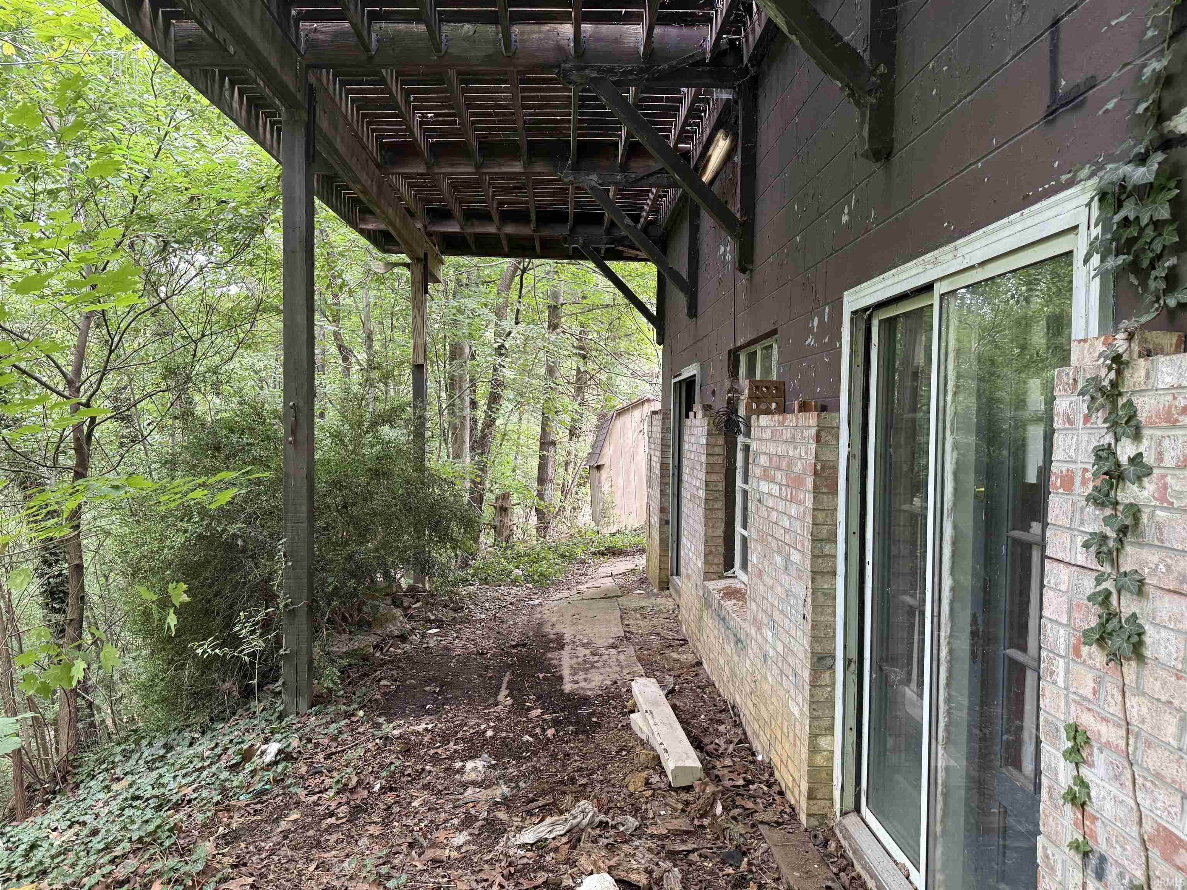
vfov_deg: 56.8
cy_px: 445
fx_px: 823
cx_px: 594
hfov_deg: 71.6
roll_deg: -1.8
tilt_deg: -0.9
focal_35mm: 24
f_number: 1.78
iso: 200
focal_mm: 6.76
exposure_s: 1/79
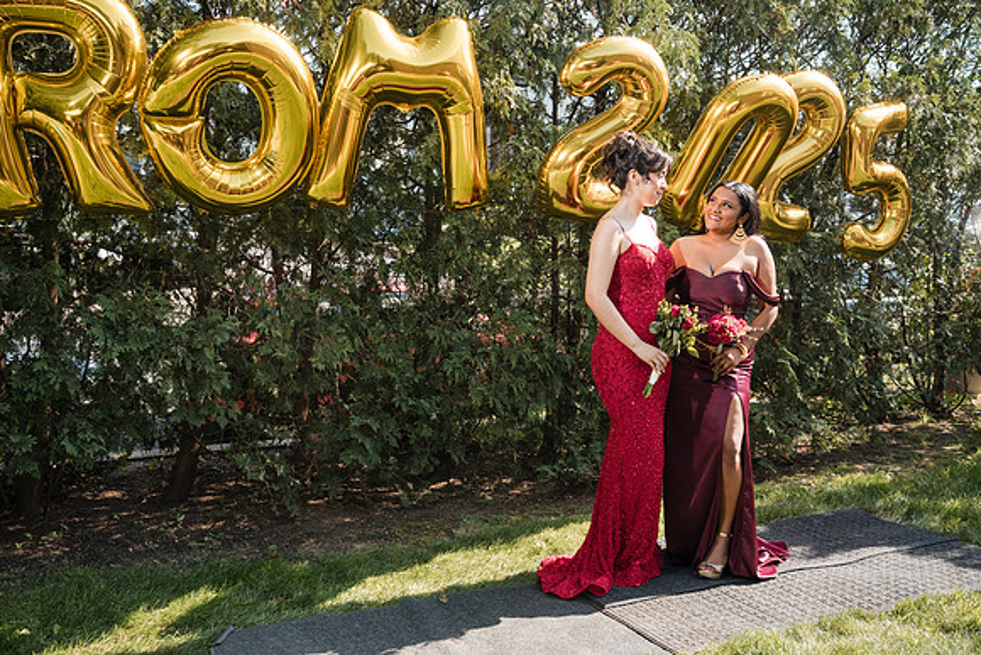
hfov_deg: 54.4
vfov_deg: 37.9
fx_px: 954
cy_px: 328
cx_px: 490
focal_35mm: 35
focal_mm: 35
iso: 200
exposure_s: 1/250
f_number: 5
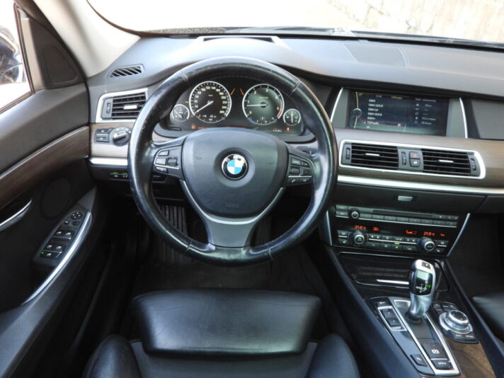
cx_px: 252
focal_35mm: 24
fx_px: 349
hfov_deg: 71.6
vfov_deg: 56.8
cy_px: 189
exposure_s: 1/30
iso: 100
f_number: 2.8
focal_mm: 4.3
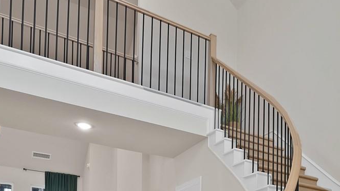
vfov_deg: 25.6
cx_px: 295
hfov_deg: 48.2
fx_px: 343
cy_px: 264
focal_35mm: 38
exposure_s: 1/2.5
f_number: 9
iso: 640
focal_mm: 12
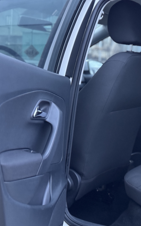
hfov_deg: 18.7
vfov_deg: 30.2
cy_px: 113
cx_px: 133
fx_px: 418
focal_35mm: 68
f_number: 1.78
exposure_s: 1/30
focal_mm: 6.86
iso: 640
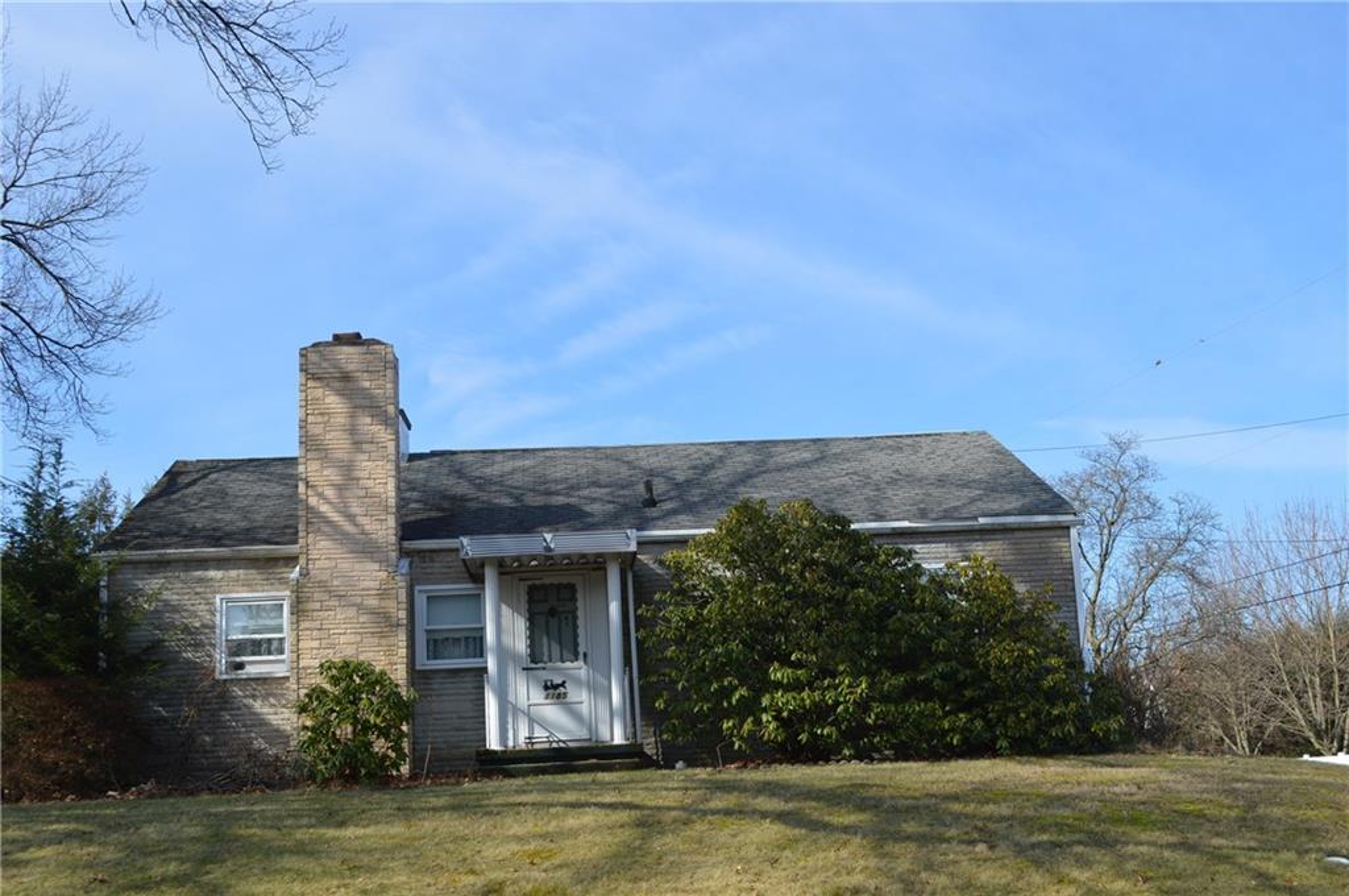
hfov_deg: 49.6
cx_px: 674
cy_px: 448
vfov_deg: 34.1
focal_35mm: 39
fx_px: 1460
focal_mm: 26
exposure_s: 1/200
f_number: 7.1
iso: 100
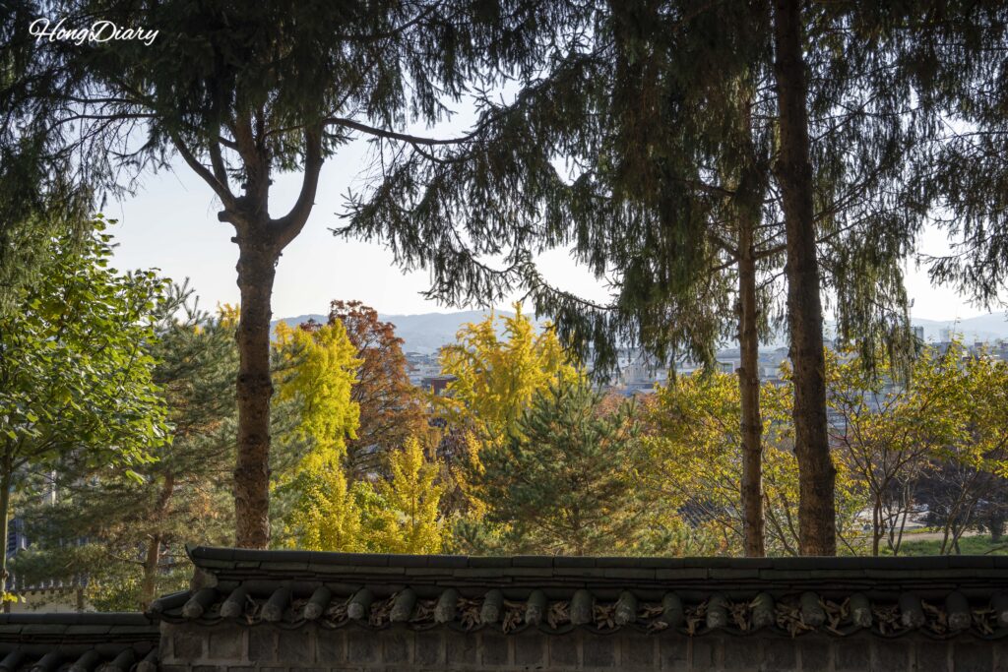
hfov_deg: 39.6
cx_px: 504
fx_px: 1400
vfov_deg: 27.0
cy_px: 336
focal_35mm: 50
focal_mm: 50
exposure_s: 1/125
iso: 100
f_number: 8
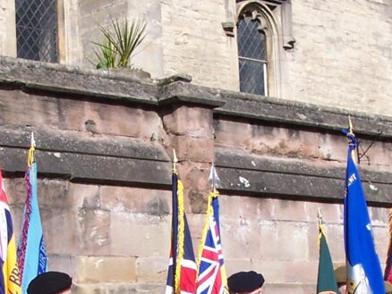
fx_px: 1178
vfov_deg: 14.0
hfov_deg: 18.9
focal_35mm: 104
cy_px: 309
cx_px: 215
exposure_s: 1/350
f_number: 5.6
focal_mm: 6.3
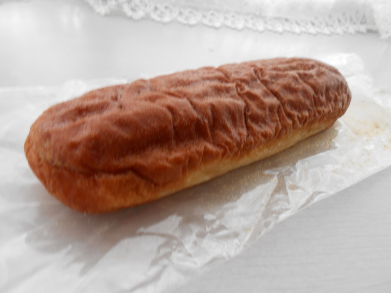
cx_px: 196
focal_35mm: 26
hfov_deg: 67.3
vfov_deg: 53.1
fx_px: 294
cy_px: 146
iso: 80
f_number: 3.5
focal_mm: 4.6
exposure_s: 1/40
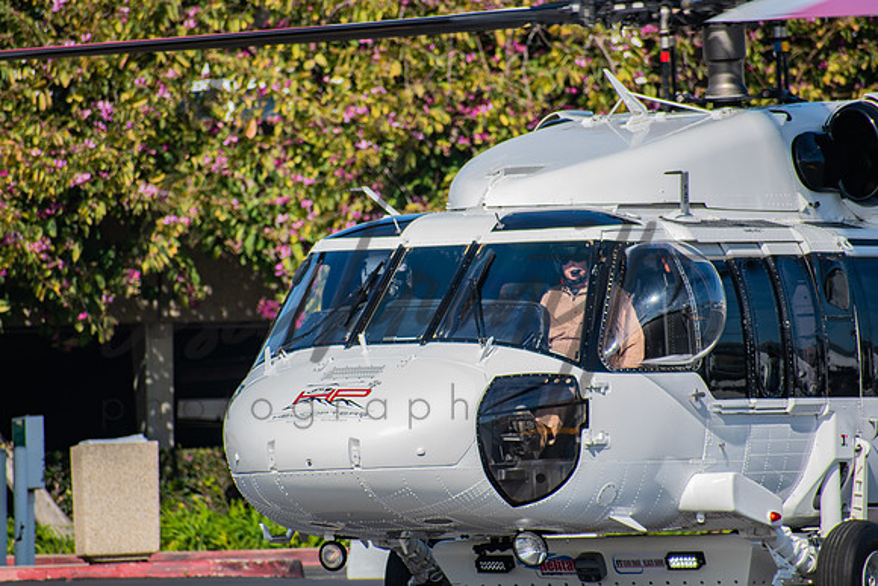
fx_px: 11484
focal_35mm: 471
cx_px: 439
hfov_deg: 4.4
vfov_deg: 2.9
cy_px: 293
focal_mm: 300
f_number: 6.3
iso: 100
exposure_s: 1/320
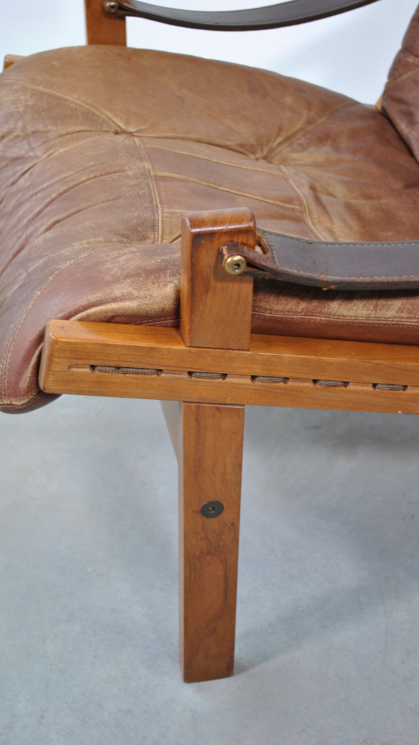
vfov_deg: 40.6
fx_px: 1007
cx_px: 181
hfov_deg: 23.5
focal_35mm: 51
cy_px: 369
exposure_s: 1/20
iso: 200
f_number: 4.8
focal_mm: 32
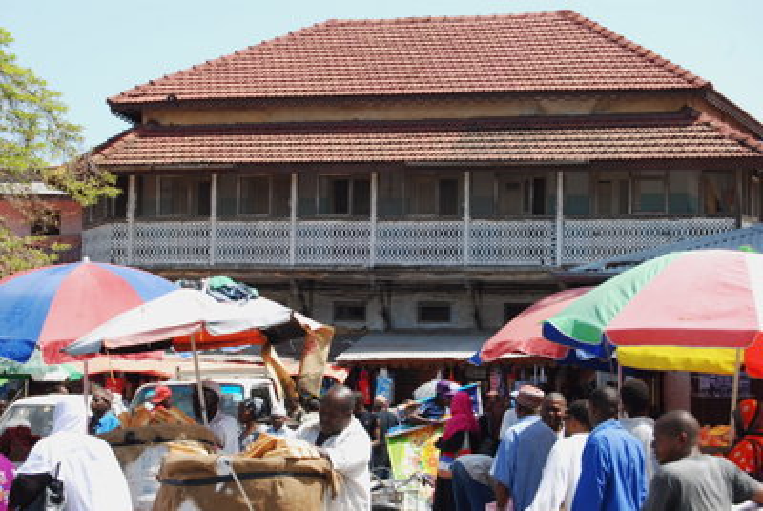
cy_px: 256
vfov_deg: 16.6
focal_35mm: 82
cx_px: 382
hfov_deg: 24.6
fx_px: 1751
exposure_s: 1/160
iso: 250
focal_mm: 55
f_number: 10
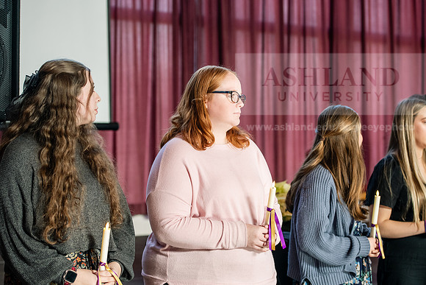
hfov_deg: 26.0
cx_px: 213
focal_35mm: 78
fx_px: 923
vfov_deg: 17.5
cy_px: 142
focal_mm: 78
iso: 1600
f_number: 4
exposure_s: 1/200
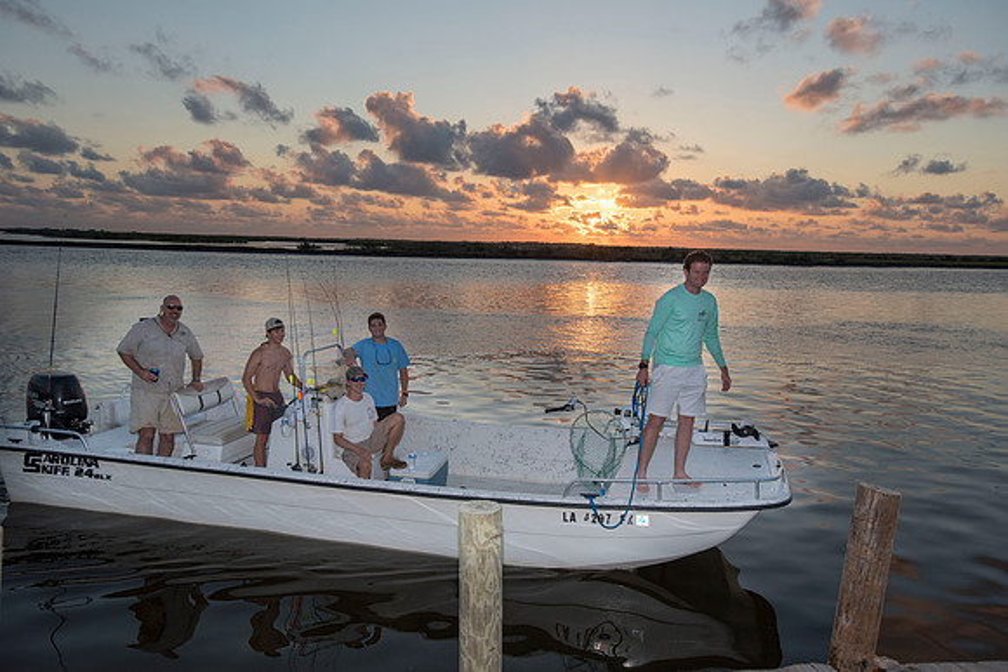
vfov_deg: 46.4
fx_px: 784
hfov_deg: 65.5
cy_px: 336
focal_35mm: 28
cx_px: 504
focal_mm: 28
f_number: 7.1
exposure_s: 1/800
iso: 500
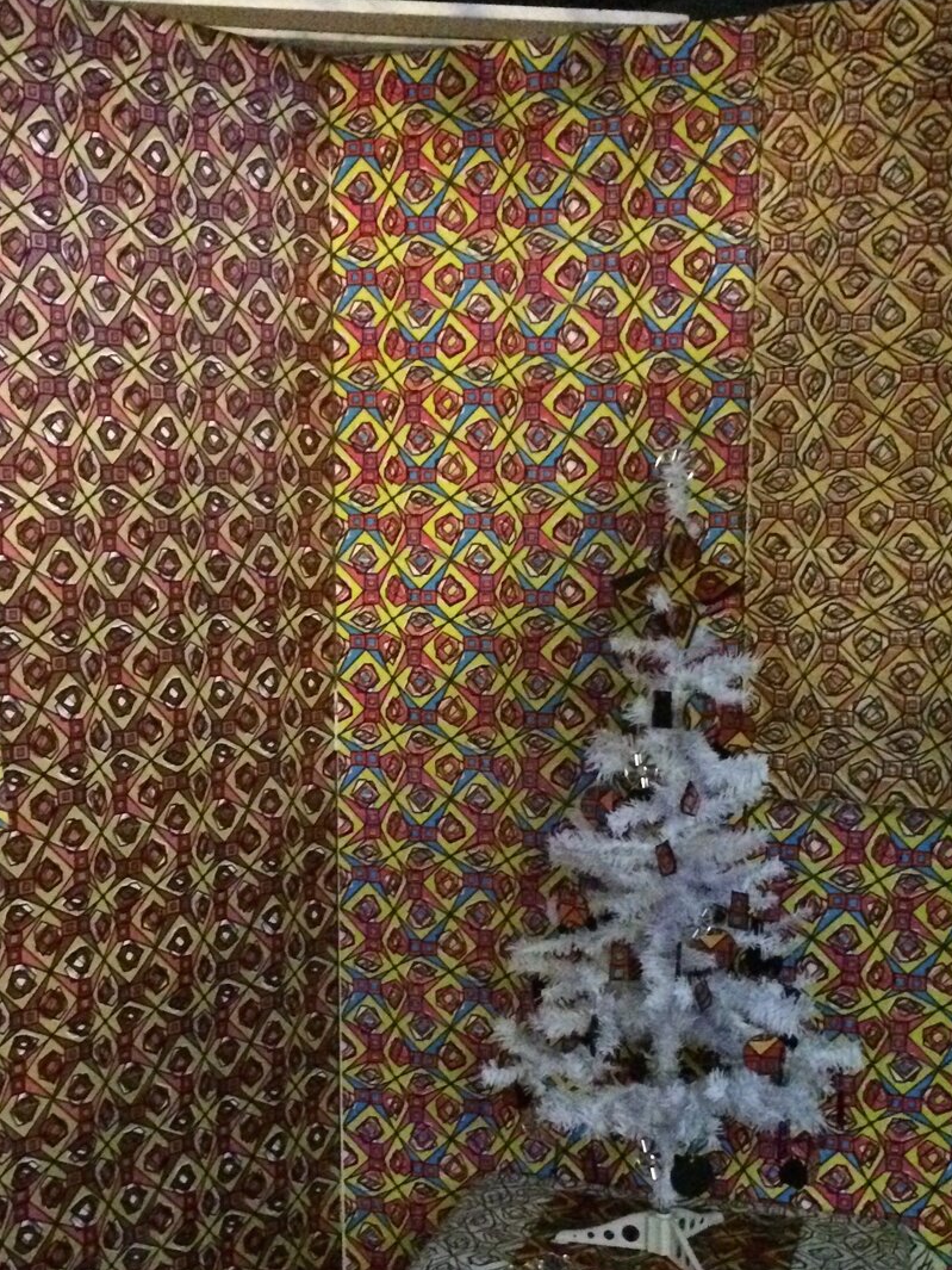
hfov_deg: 29.6
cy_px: 803
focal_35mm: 49
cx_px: 394
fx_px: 1796
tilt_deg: -11.8
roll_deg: +0.3
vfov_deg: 38.6
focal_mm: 4.15
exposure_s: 1/15
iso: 2000
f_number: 2.2
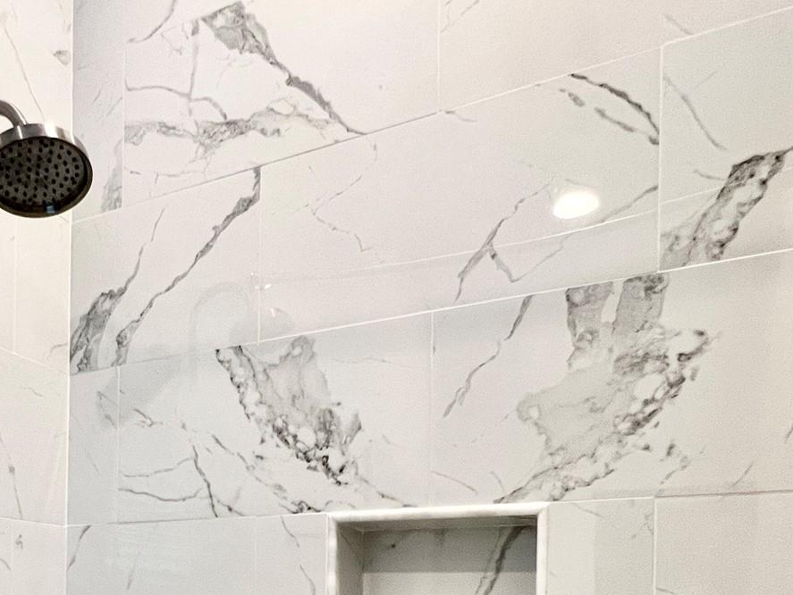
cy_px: 614
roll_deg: -0.7
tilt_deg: -1.0
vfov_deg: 40.2
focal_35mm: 30
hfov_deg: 58.6
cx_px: 265
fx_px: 688
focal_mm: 1.57
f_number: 1.8
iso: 250
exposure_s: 1/120
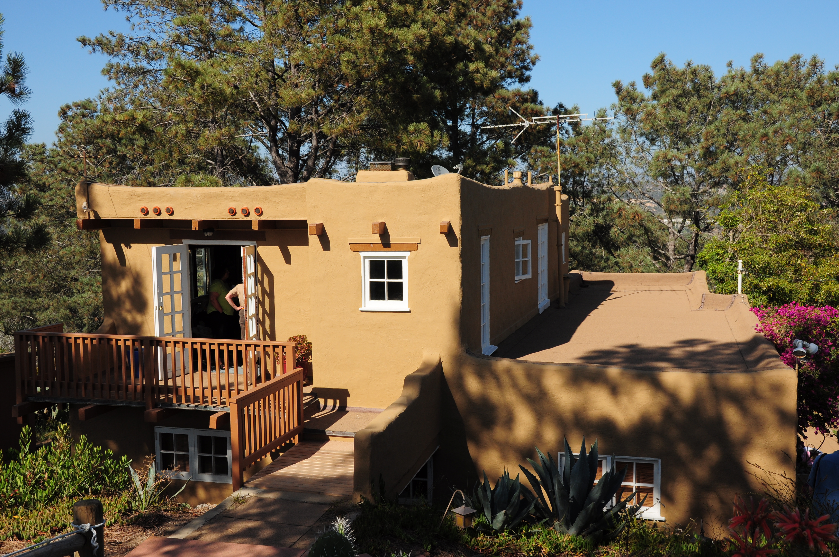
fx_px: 873
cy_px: 278
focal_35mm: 38
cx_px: 420
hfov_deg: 51.3
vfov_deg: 35.4
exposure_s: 1/400
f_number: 10
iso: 200
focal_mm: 25
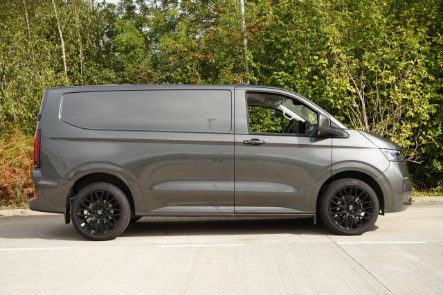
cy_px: 148
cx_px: 222
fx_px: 509
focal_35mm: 41
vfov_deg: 32.3
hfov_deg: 47.0
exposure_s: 1/200
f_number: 4.5
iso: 100
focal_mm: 41.4
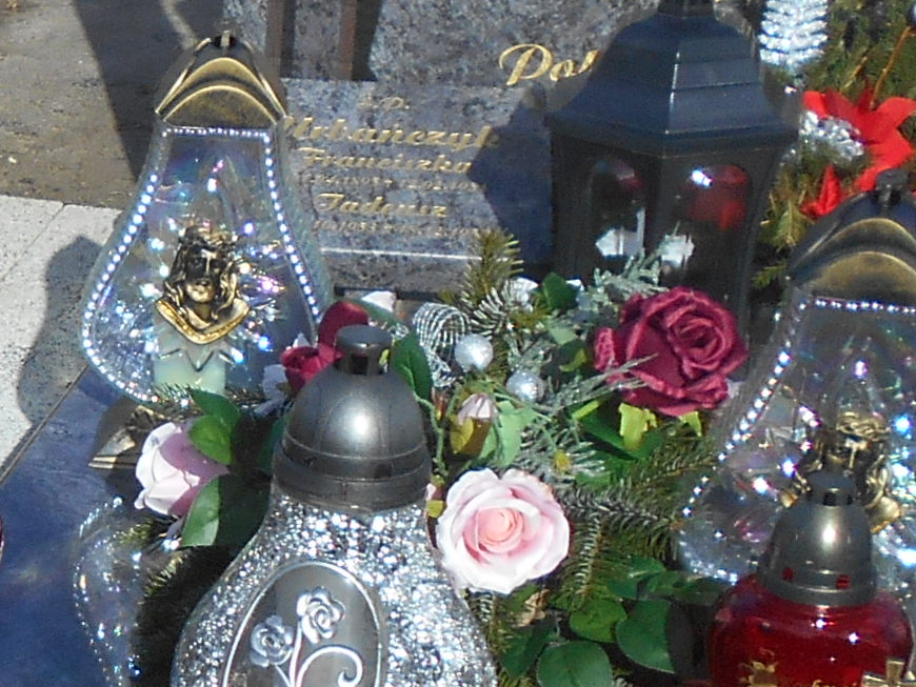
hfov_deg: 16.2
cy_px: 501
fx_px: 2885
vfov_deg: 13.6
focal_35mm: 109
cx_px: -522
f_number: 3.2
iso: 80
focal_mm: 4.6
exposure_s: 1/1250
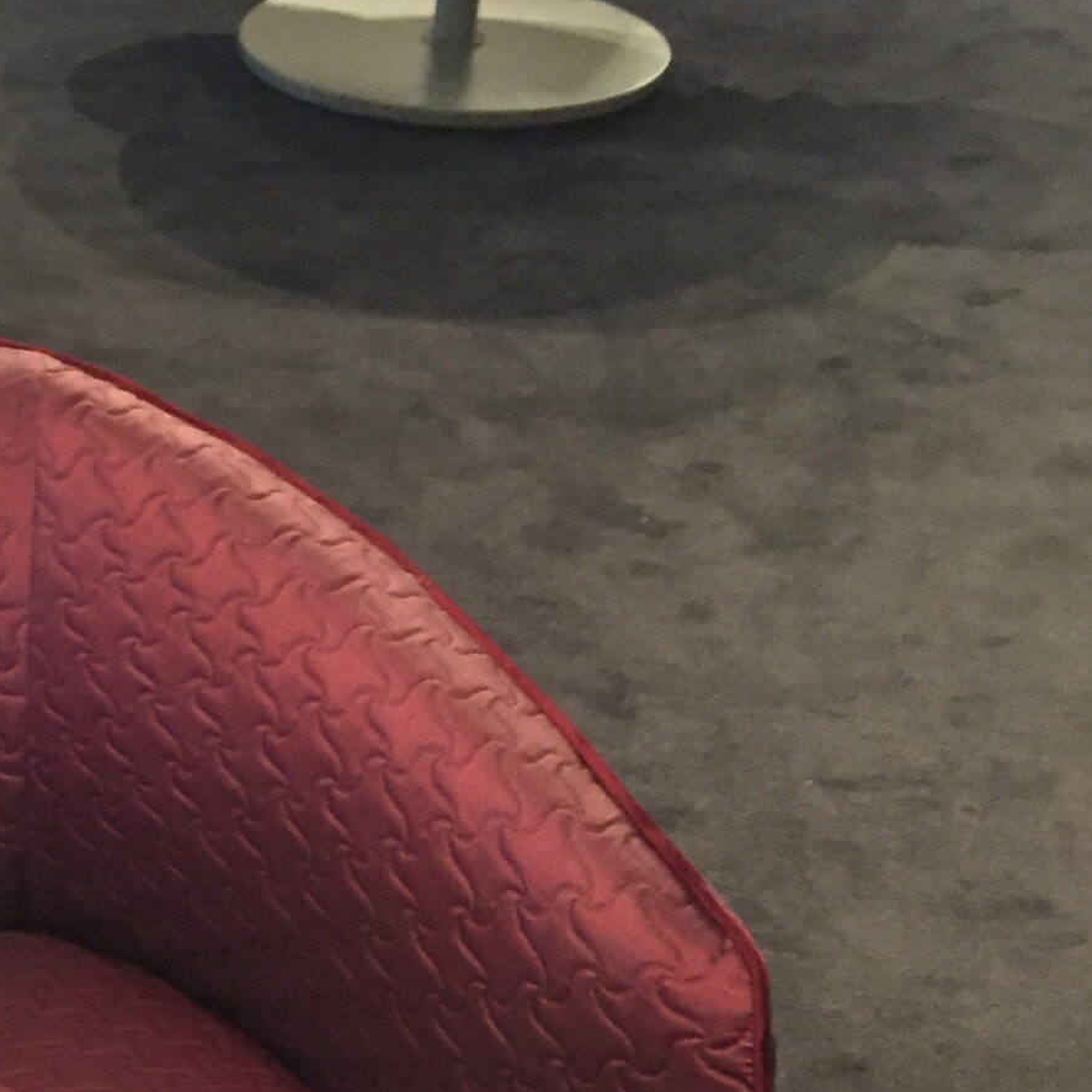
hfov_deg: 22.2
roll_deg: +0.3
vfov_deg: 21.6
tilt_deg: -41.0
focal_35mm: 74
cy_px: 1314
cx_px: -74
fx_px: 2641
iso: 320
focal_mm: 4.15
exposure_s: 1/17
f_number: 2.2
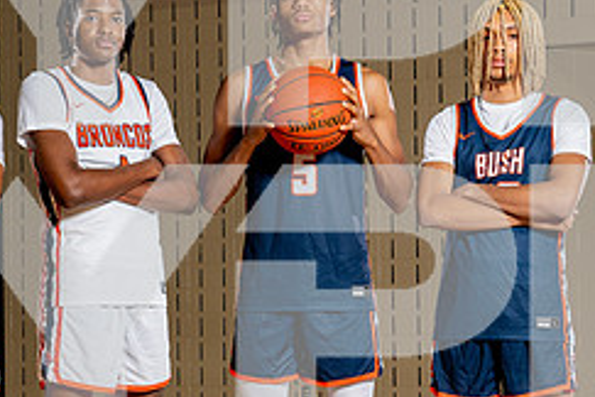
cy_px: 295
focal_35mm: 105
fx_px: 1735
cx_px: 189
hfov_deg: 19.4
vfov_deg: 13.0
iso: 400
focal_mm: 44
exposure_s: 1/250
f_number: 6.3
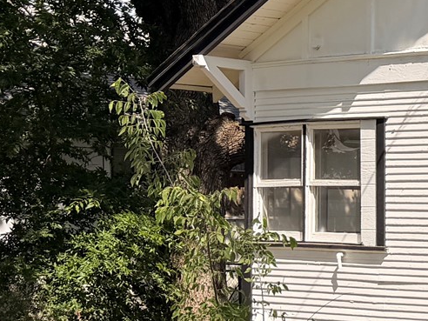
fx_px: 1236
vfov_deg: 14.7
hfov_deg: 16.3
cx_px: 788
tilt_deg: -1.8
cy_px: 245
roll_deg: -0.4
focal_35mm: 100
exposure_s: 1/3279
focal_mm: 6.76
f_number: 1.78
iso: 80
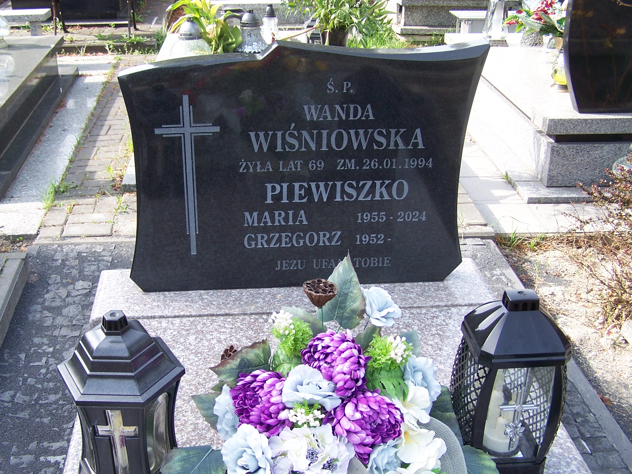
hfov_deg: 43.8
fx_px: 785
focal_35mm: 43
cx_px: 278
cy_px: 249
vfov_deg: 33.6
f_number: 2.8
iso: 80
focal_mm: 6.3
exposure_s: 1/200
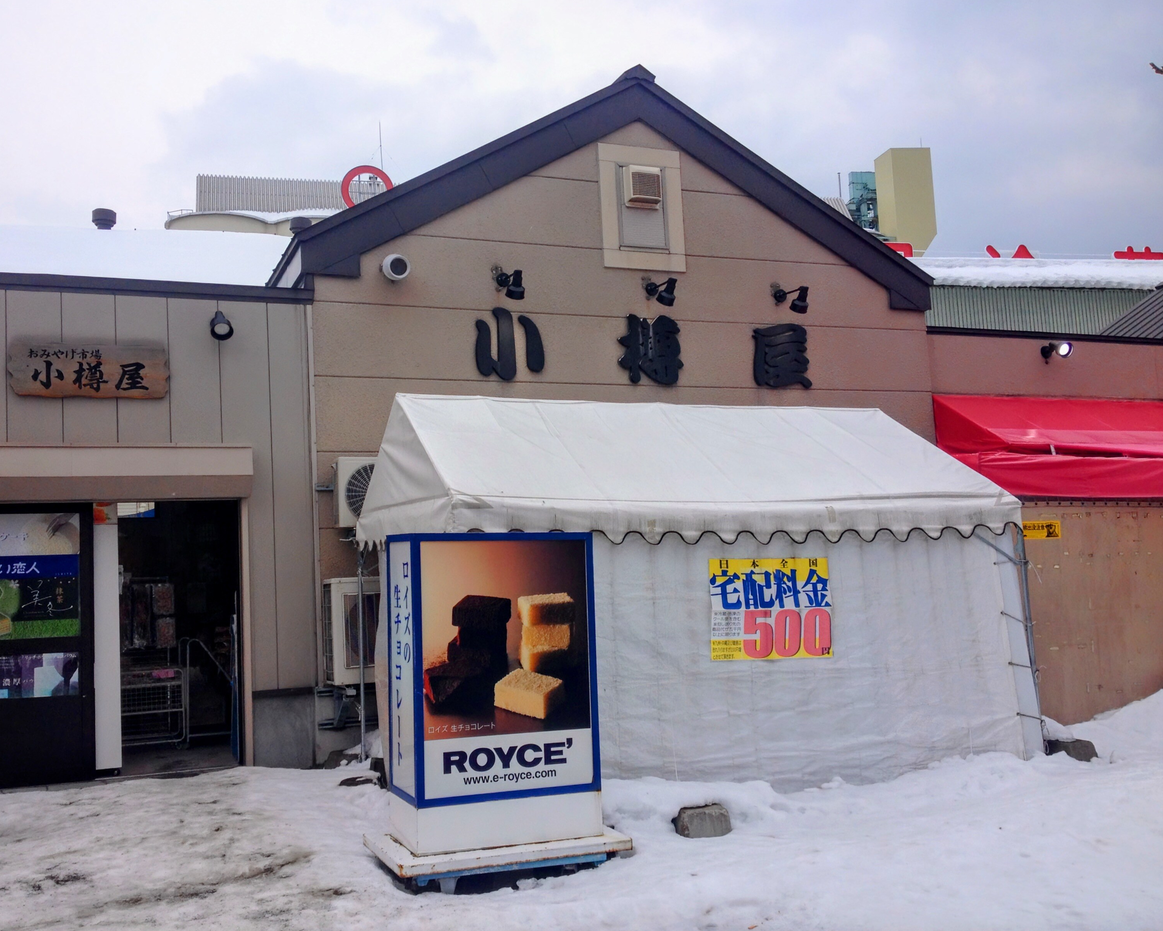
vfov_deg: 40.1
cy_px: 463
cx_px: 541
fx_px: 1274
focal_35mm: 37
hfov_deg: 49.0
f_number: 2.4
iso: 50
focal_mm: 4.28
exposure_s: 1/863
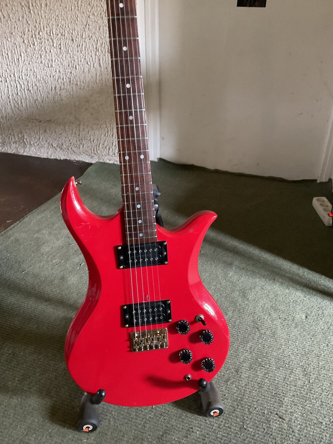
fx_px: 372
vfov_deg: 61.7
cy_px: 222
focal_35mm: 29
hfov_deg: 48.2
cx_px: 166
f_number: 1.8
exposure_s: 1/30
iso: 400
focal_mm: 3
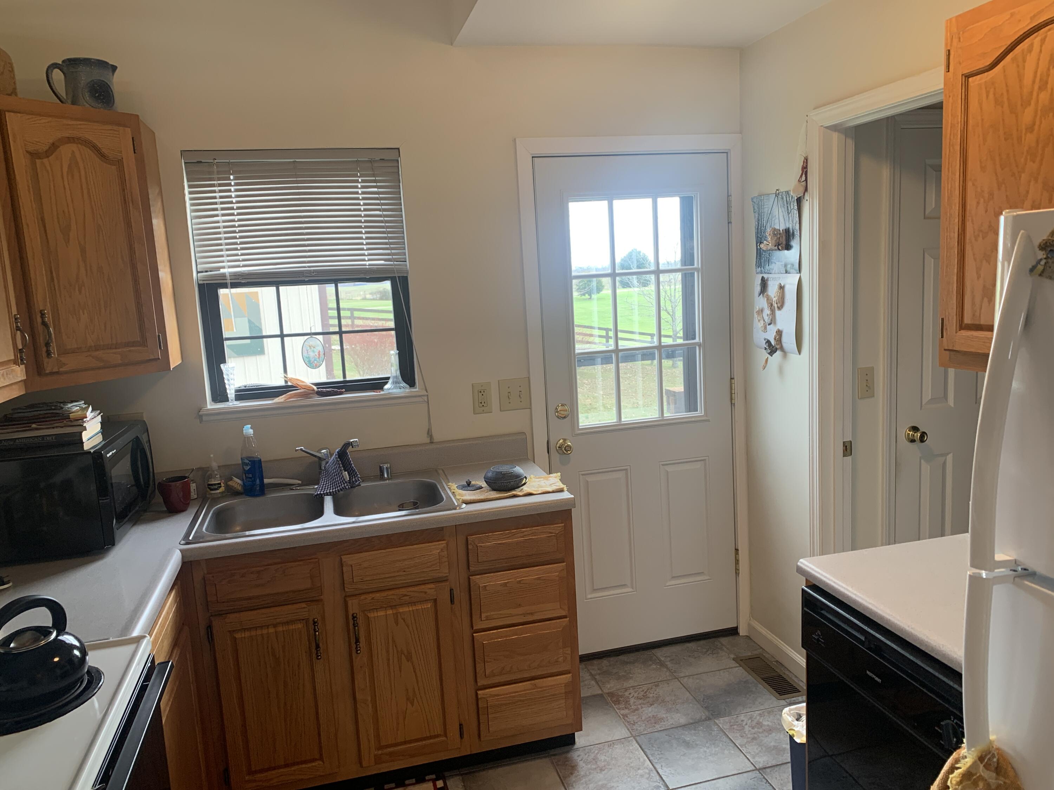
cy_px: 395
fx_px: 792
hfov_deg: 67.3
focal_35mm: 26
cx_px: 527
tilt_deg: -9.3
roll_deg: +1.8
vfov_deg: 53.1
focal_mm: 4.25
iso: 50
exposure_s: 1/60
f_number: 1.8
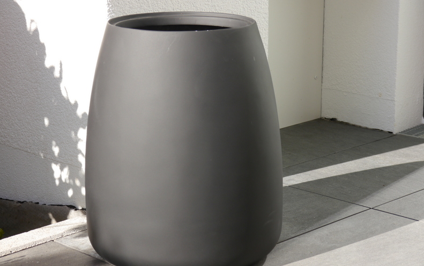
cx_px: 213
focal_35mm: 90
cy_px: 140
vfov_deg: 14.5
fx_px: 1040
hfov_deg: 23.0
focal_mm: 42
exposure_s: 1/200
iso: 160
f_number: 7.1
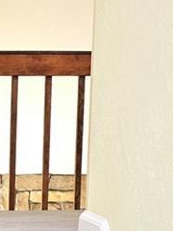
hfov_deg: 12.3
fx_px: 766
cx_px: -79
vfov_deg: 16.4
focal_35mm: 115
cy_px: 282
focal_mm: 6.3
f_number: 1.7
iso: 500
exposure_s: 1/120
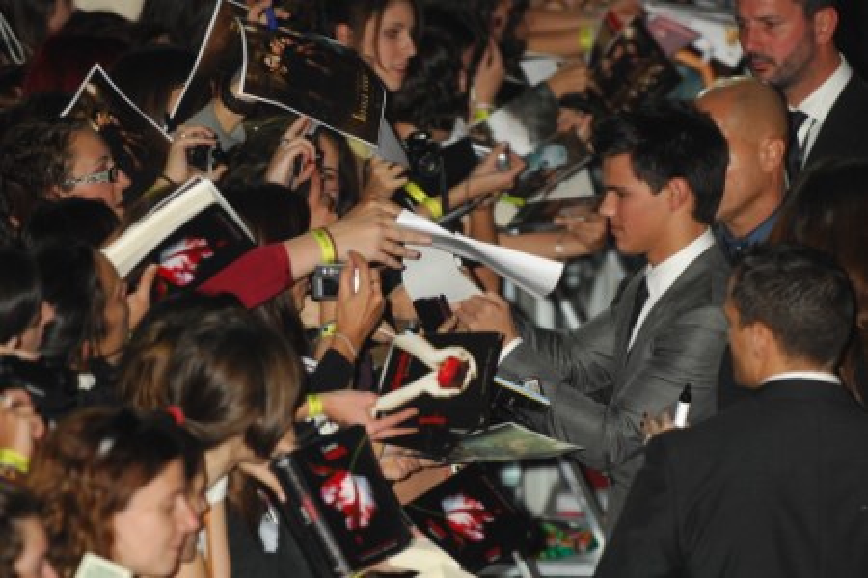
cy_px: 289
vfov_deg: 4.6
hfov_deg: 6.9
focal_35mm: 300
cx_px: 434
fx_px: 7233
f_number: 3.5
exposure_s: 1/200
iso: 640
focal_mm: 200
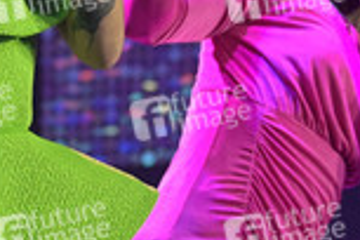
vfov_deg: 1.9
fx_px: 7079
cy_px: -64
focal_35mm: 708
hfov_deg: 2.9
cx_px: -13
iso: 12800
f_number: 5.6
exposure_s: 1/400
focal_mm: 240
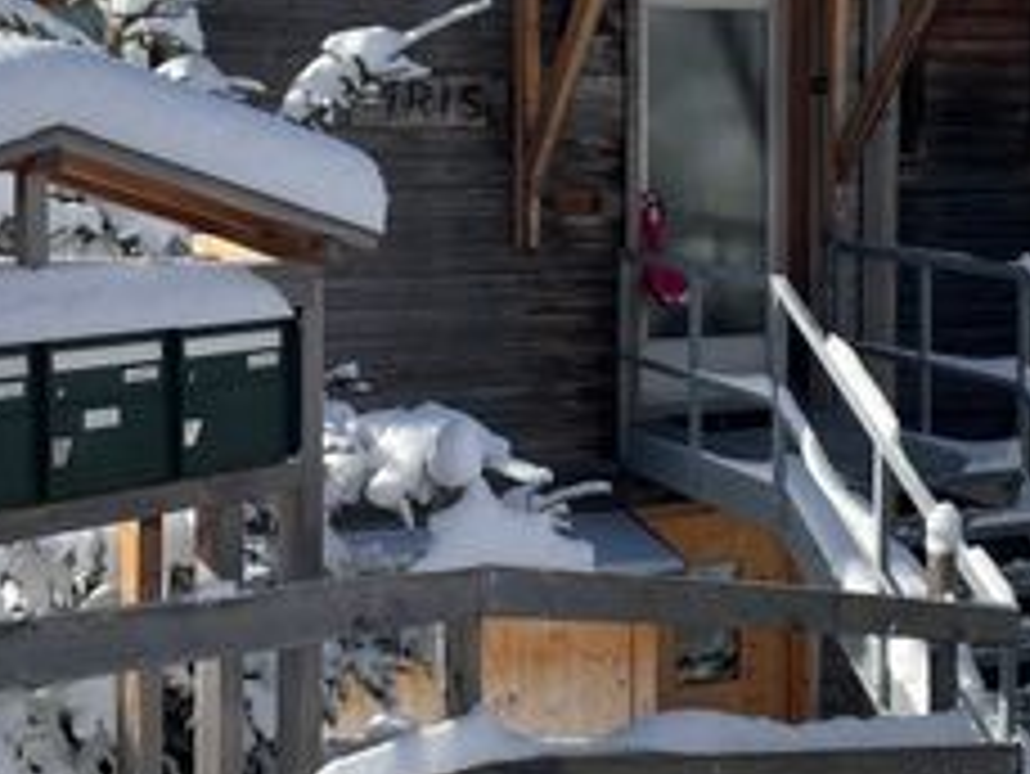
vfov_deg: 21.5
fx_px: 2024
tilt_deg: -0.7
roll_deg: -0.2
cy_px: 216
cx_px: 738
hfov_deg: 28.2
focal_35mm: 68
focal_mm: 4.2
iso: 32
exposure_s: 1/3610
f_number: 1.6
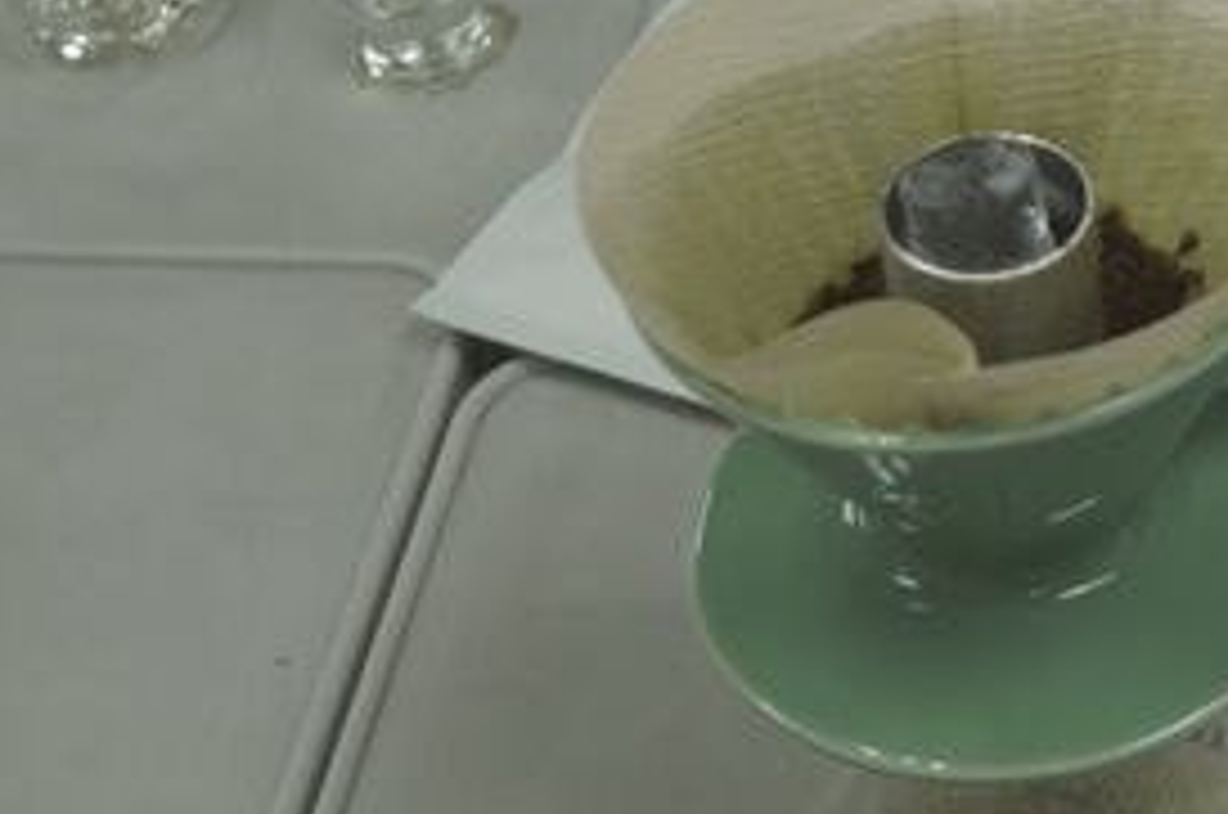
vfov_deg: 13.6
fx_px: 3405
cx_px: 1561
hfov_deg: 19.0
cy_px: 169
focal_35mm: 100
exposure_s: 1/30
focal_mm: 26
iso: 100
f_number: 4
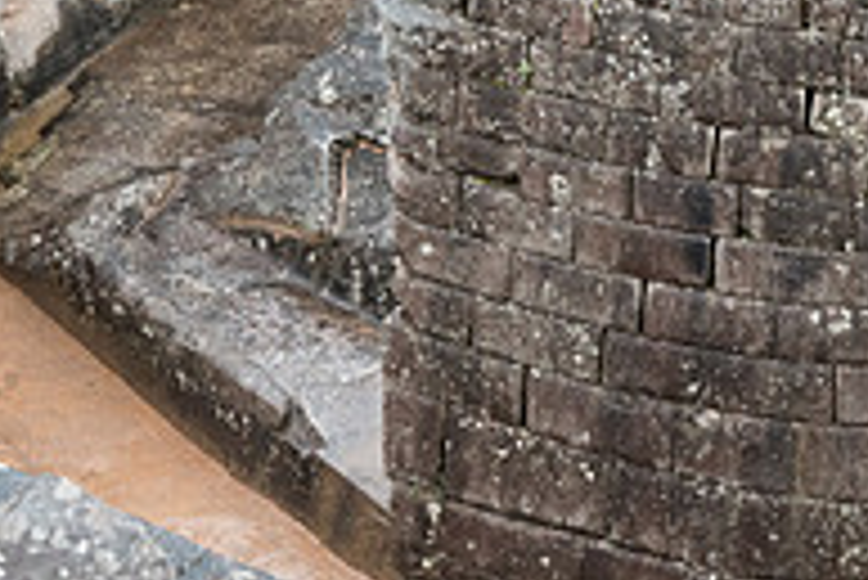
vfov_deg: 6.3
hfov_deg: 9.5
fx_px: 5212
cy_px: -236
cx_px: 463
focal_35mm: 216
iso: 2000
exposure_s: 1/200
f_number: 10
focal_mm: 72
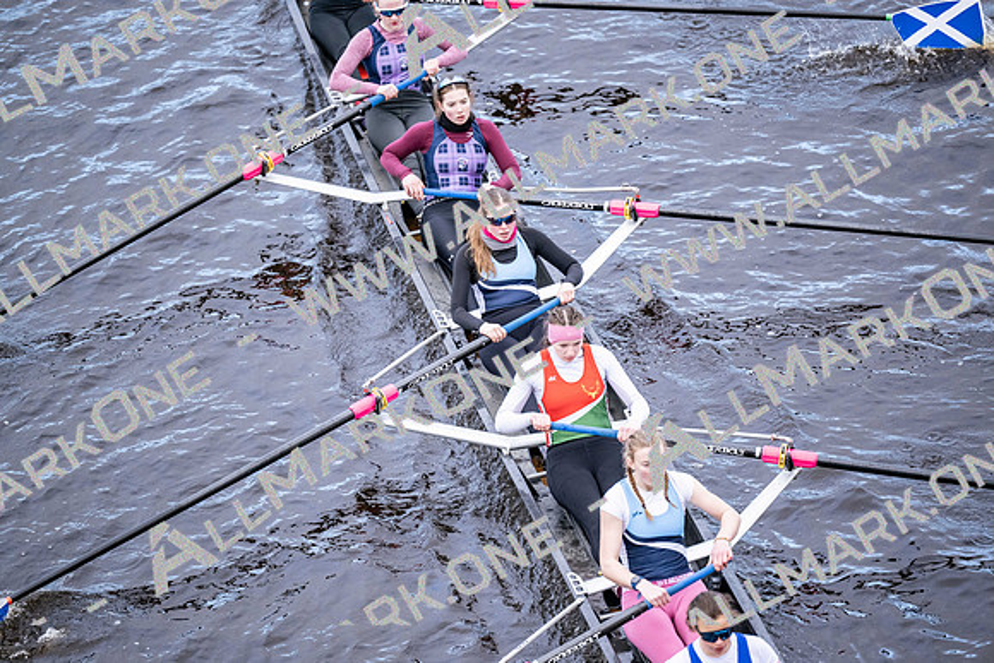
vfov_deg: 6.9
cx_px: 497
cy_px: 332
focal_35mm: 200
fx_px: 5523
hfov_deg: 10.3
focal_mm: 200
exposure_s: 1/2000
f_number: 2.8
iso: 2000
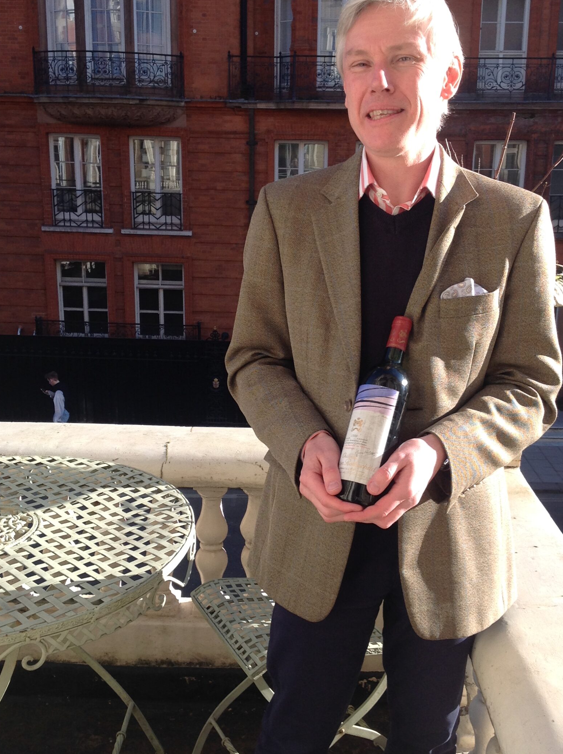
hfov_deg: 33.5
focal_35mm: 43
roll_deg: -0.2
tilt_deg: -11.9
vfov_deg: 43.9
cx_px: 272
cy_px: 380
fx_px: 935
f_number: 2.4
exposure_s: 1/487
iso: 50
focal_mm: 4.28
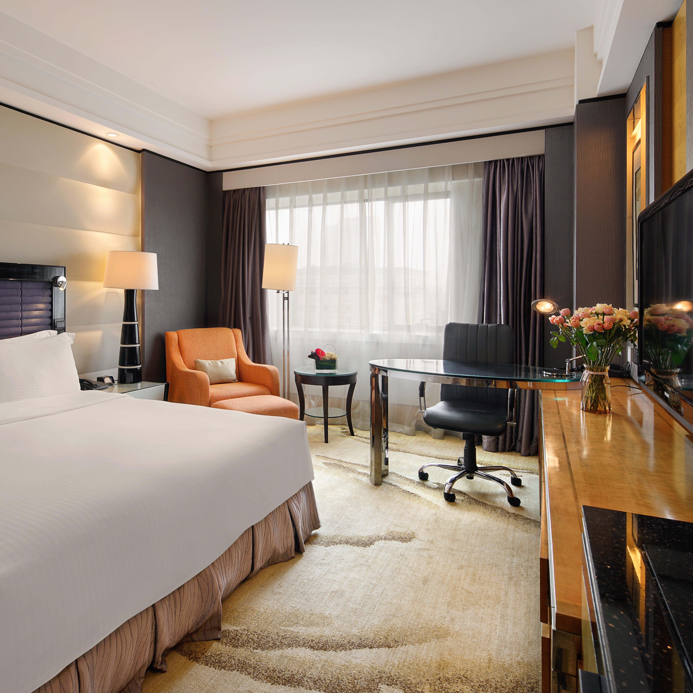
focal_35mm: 22
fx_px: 498
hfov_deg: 69.0
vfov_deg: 69.6
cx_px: 282
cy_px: 349
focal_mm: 17
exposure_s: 1/6
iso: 100
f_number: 11
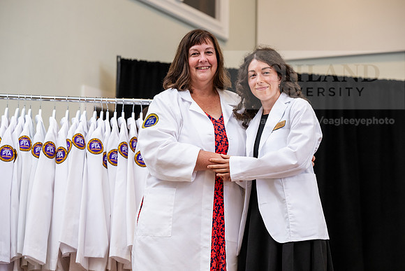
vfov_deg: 15.2
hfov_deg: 22.6
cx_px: 202
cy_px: 136
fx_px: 1013
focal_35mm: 90
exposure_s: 1/200
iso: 1600
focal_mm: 90
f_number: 3.5
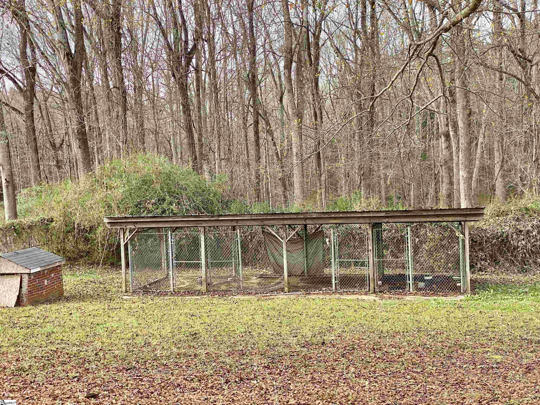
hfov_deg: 36.8
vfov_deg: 28.0
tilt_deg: -4.3
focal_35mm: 52
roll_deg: +2.0
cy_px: 202
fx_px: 811
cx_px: 270
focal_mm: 6
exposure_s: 1/180
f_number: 2
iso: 20
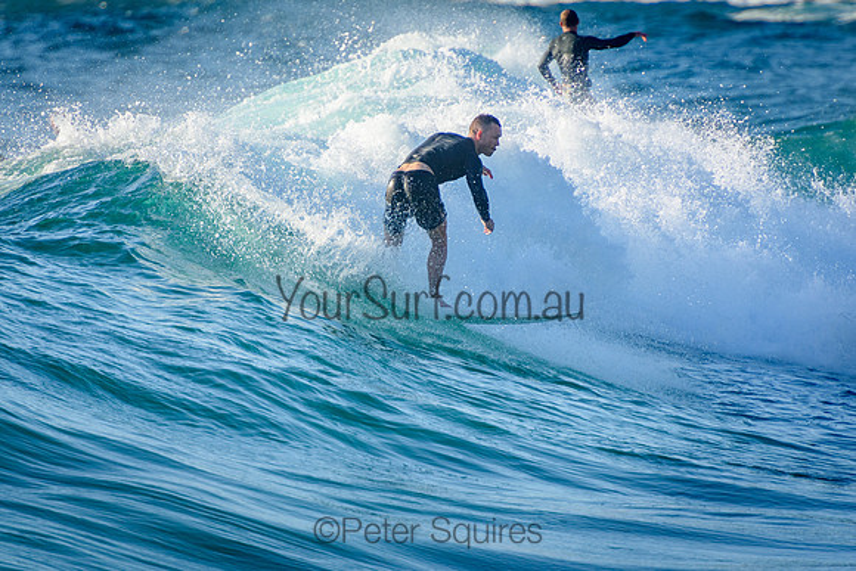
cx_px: 428
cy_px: 286
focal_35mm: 611
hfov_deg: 3.4
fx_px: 14519
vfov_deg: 2.3
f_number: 5.6
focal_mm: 400
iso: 500
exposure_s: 1/2000
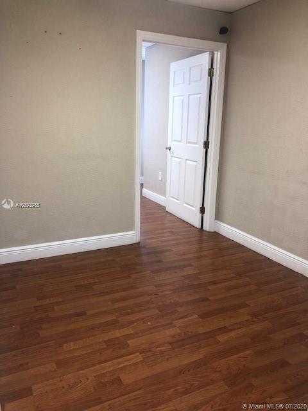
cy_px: 206
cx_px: 154
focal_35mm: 28
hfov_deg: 49.7
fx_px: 332
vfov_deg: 63.4
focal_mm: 4
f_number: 1.8
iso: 40
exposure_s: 1/24
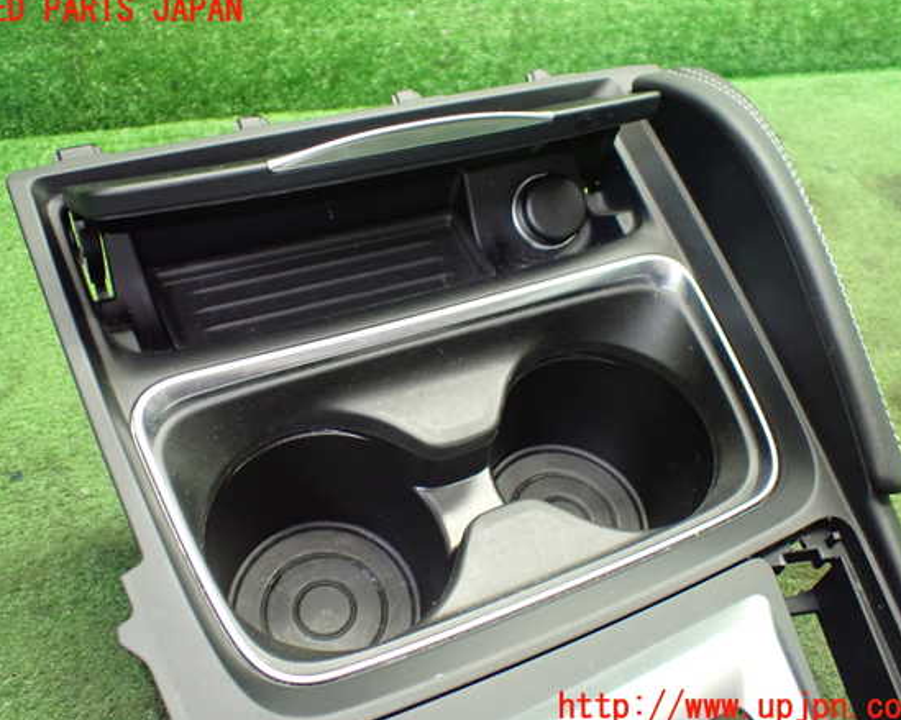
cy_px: 359
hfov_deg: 55.7
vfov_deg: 45.8
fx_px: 853
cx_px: 437
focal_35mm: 32
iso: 800
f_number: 2.3
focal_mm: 5.4
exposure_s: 1/50
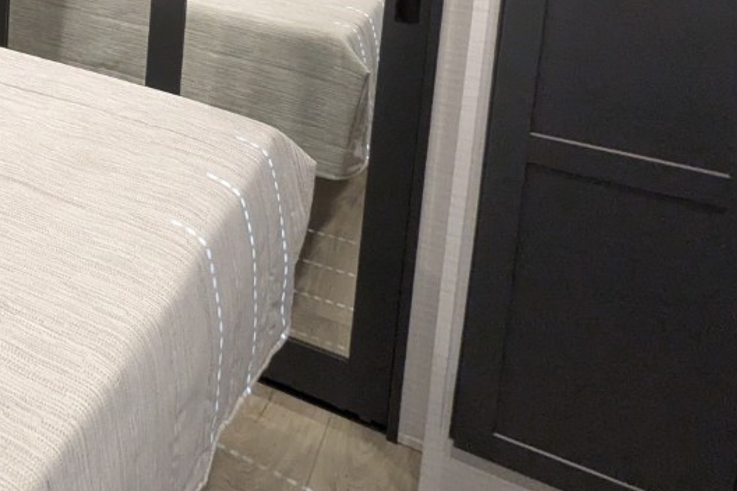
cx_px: -227
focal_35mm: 44
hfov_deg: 32.8
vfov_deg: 26.2
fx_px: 901
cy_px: -141
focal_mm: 2.35
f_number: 2.2
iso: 579
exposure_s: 1/123
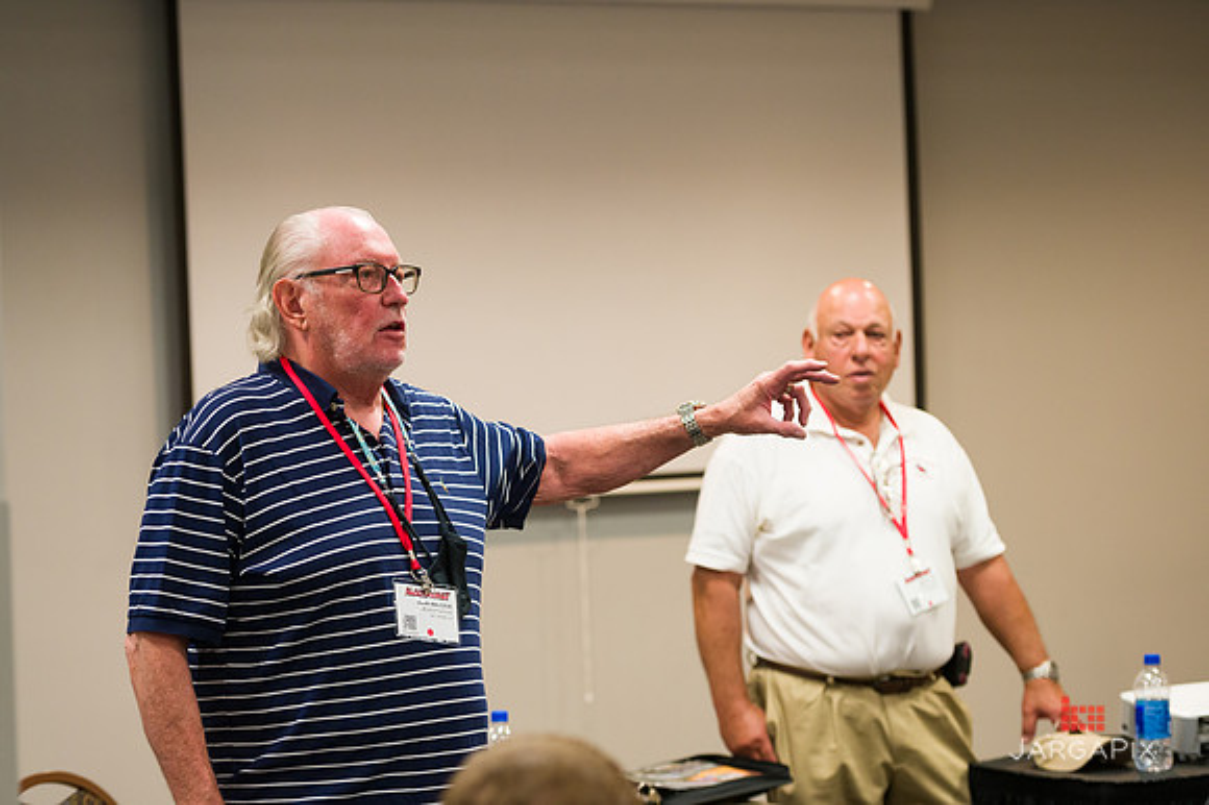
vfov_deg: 13.9
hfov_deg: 20.8
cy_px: 402
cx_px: 604
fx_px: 3289
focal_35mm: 98
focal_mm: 98
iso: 2500
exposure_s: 1/125
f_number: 3.2
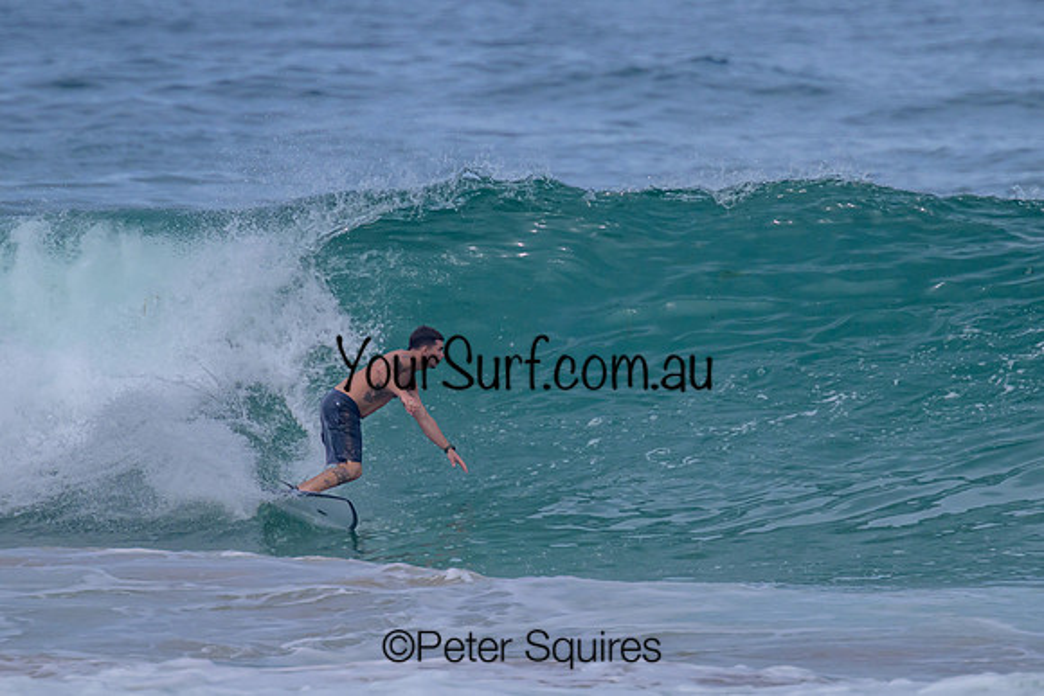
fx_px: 31229
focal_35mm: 1077
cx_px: 574
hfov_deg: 1.9
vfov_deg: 1.3
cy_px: 345
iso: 800
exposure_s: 1/2000
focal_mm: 800
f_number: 11
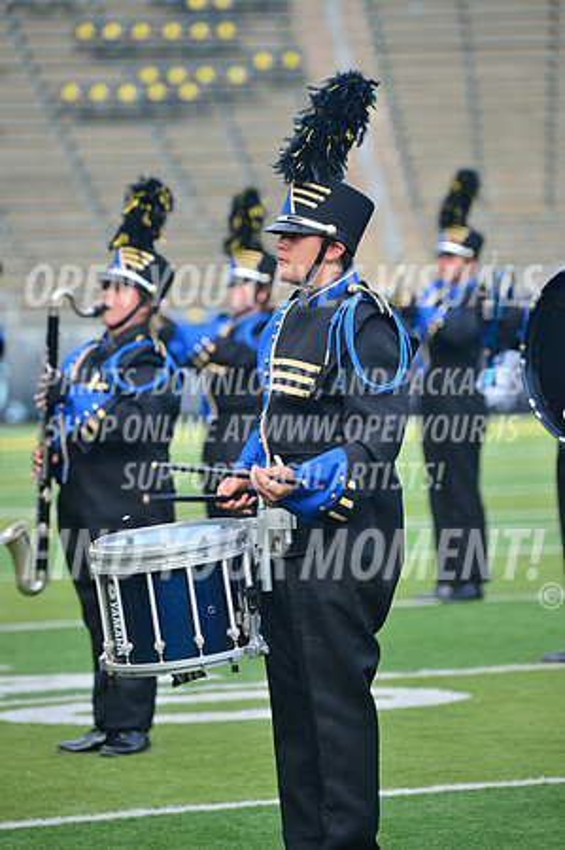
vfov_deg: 7.9
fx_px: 6135
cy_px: 425
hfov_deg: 5.3
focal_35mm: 260
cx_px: 282
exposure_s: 1/400
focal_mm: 260
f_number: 5.6
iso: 125
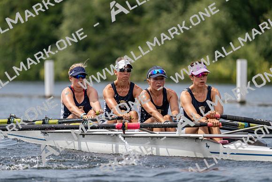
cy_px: 91
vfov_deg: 3.0
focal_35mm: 456
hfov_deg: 4.5
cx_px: 136
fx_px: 3446
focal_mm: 456
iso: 250
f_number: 6.3
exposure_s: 1/1600
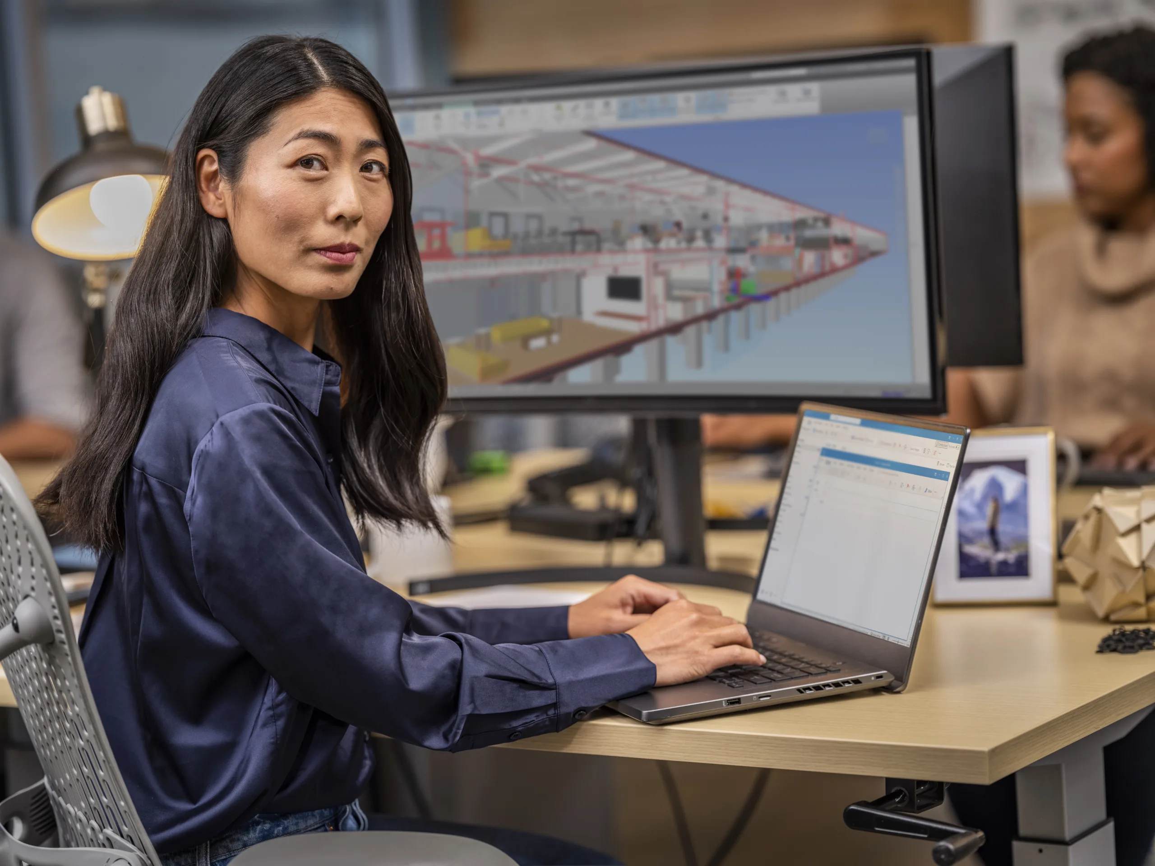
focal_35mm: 87
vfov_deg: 17.0
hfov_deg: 22.5
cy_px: 433
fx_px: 2903
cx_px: 578
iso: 320
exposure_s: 1/125
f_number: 2.8
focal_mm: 110
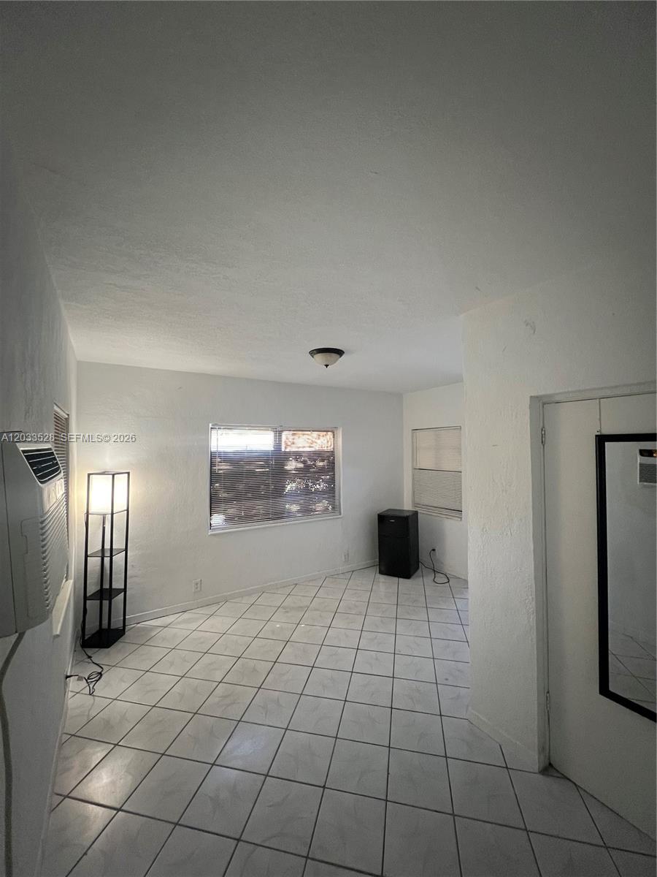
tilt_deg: +1.7
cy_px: 438
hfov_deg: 89.9
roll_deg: +0.9
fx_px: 329
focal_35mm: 13
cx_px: 328
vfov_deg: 106.2
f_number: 1.8
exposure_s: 1/60
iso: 320
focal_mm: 1.57
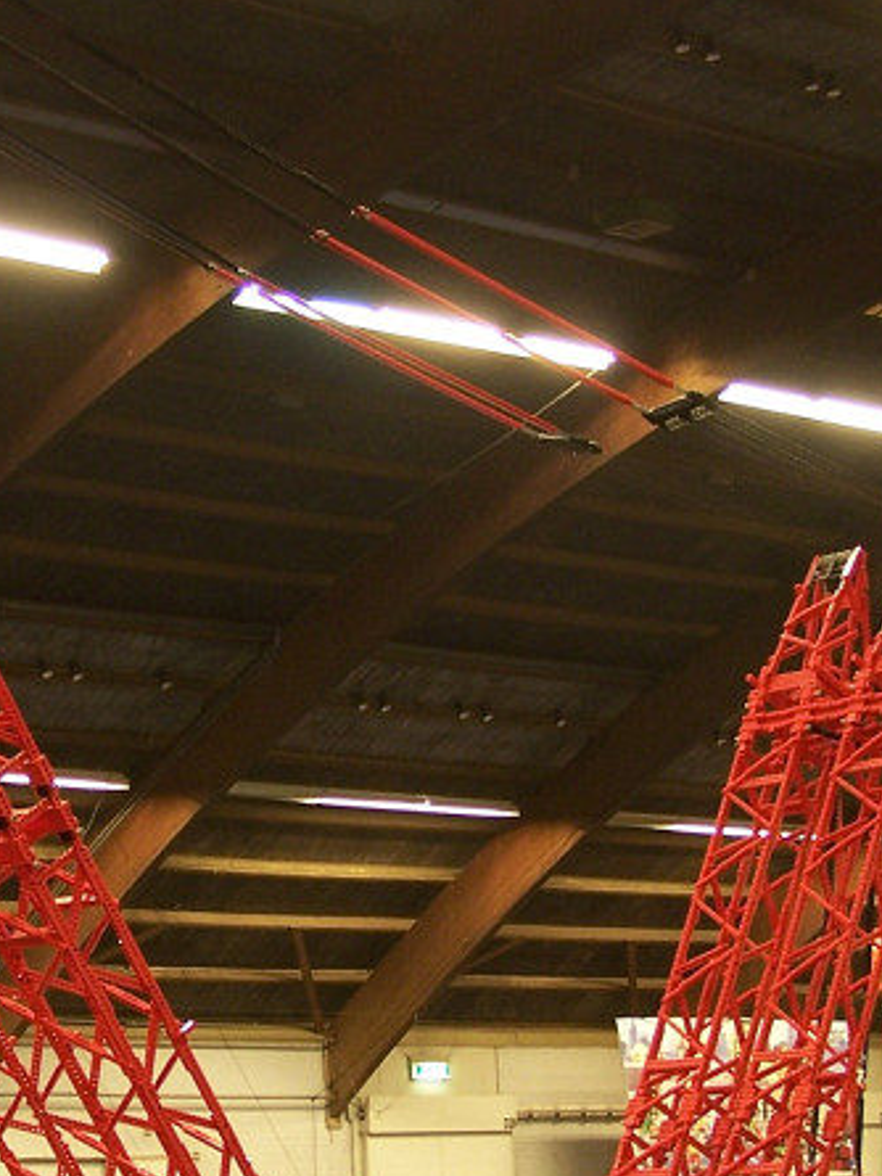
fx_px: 3362
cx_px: 177
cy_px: 854
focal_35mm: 99
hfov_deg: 14.9
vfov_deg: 19.7
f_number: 2.9
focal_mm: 7.1
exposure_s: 1/2
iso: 80
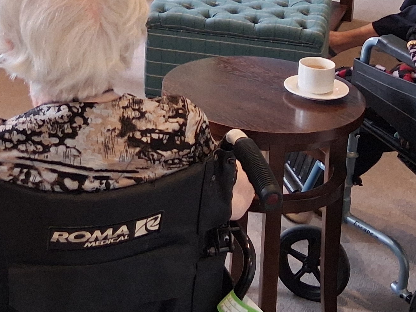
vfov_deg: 17.2
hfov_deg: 23.8
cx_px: 90
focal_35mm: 81
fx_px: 973
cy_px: -84
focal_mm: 3.98
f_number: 1.8
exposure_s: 1/50
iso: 320
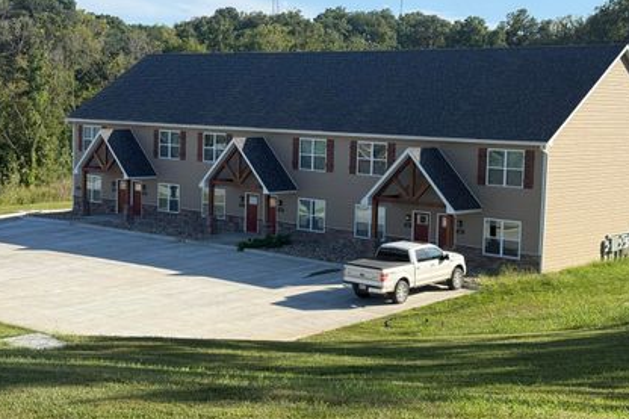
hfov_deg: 33.4
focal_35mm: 60
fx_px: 1048
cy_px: 202
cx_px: 314
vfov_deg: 22.6
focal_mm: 6.76
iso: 64
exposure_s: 1/2976
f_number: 1.78
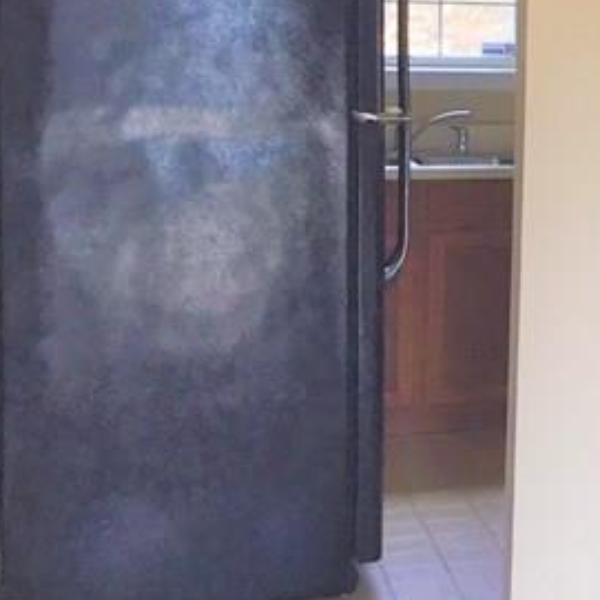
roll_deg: -2.6
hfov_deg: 15.2
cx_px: 1120
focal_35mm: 97
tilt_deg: -3.0
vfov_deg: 17.7
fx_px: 1902
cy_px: 95
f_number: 2.2
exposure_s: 1/30
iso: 32
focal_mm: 4.15
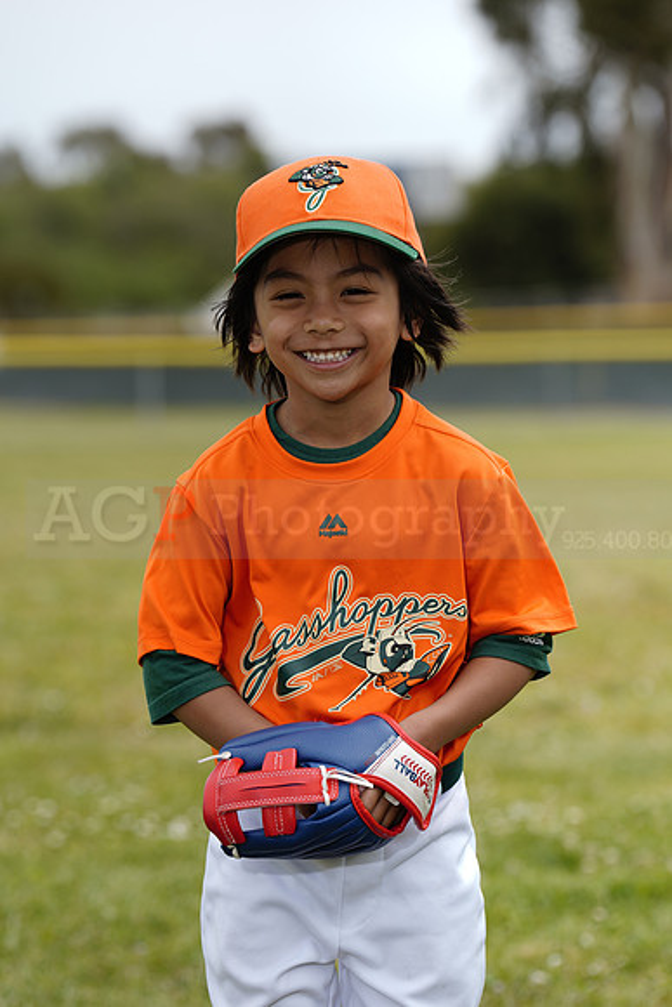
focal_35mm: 175
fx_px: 4897
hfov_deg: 7.9
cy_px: 504
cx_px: 336
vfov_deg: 11.7
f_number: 5.6
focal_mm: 175
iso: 50
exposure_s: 1/250
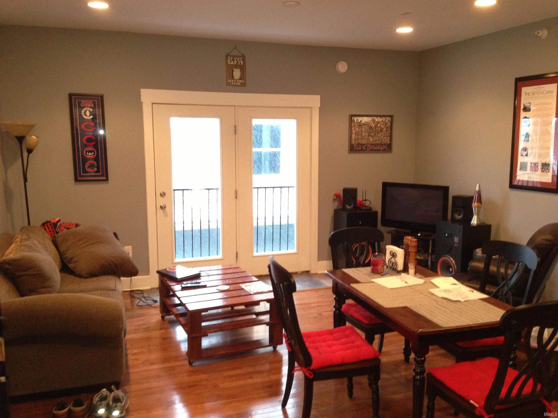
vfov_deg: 42.9
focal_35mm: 33
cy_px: 209
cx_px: 279
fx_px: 532
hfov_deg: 55.4
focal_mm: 4.13
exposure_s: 1/20
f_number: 2.4
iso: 320
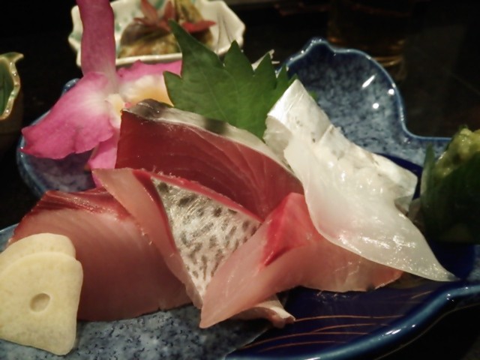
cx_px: 240
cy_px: 180
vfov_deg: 49.7
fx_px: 388
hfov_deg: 63.4
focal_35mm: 28
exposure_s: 1/27
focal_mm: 4.21
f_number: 2.5
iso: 500
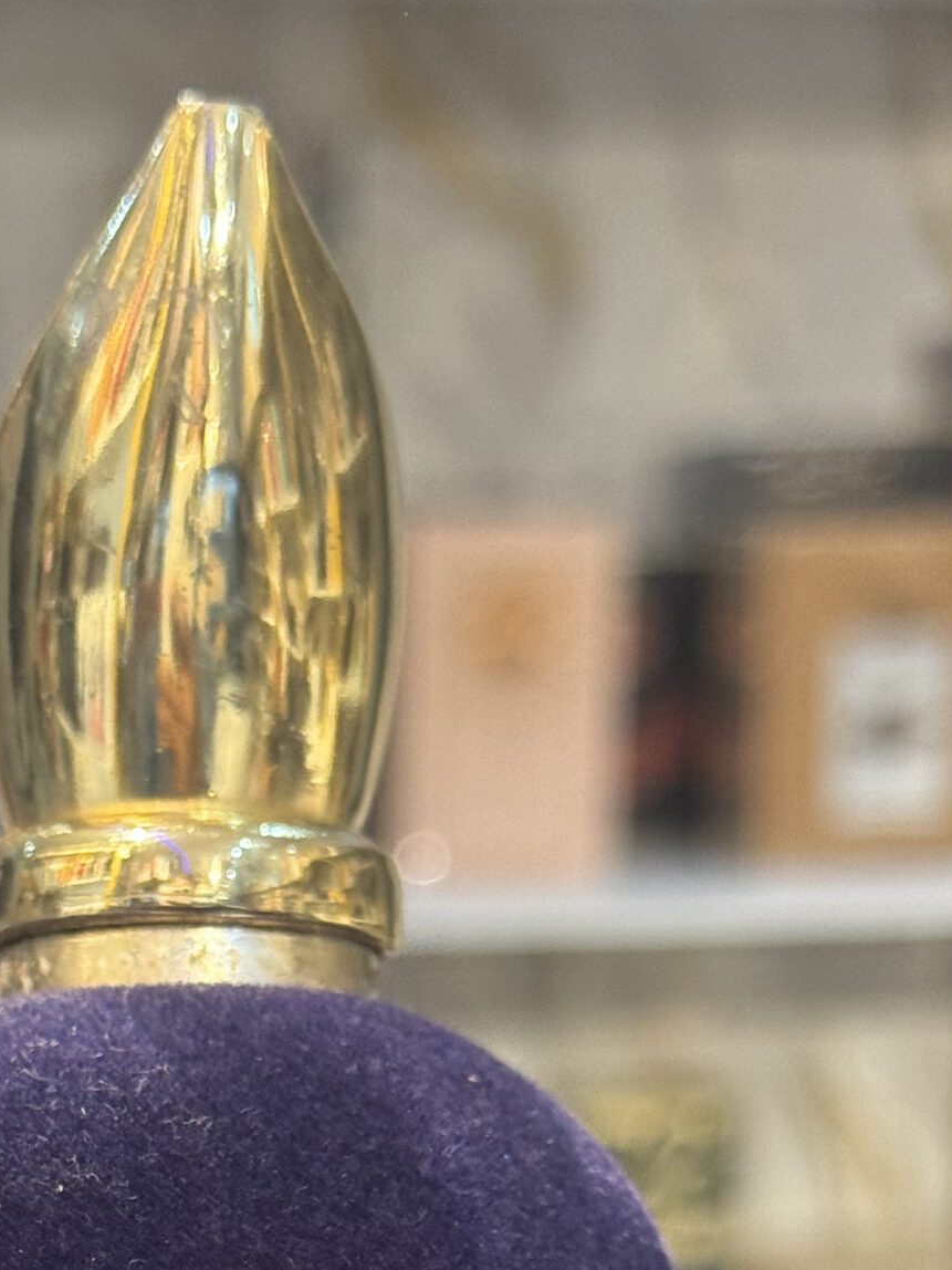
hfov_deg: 13.7
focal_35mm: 107
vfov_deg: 17.8
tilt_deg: -12.9
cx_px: 116
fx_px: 3924
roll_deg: -0.6
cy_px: 1383
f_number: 1.78
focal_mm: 6.76
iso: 250
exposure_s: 1/33
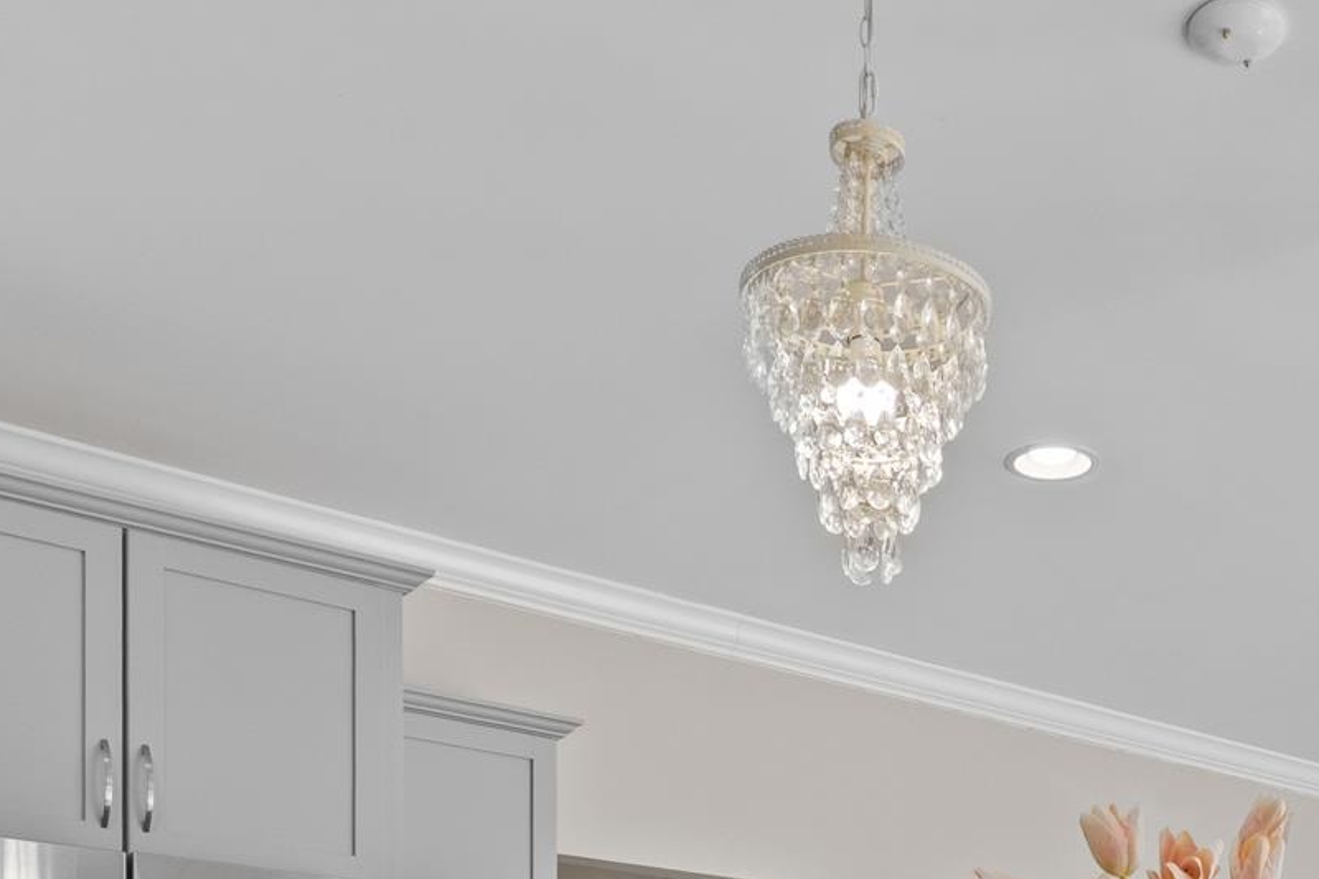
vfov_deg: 23.0
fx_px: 1831
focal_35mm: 50
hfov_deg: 37.0
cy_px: 1239
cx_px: 1199
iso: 800
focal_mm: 16
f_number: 8
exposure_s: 1/15
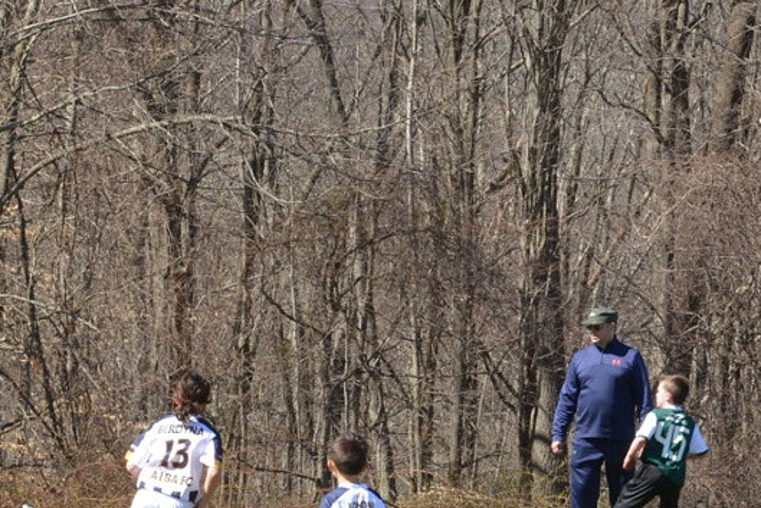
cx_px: -3
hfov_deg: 5.9
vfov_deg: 3.9
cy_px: 471
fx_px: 7421
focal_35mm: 351
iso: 1000
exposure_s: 1/160
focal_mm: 116
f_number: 22
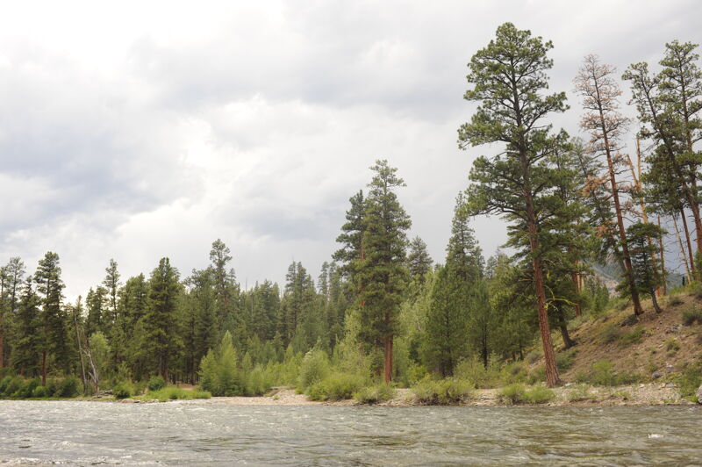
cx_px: 351
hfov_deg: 54.5
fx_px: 682
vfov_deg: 37.8
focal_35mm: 35
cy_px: 234
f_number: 8
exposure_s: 1/160
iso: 200
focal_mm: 35
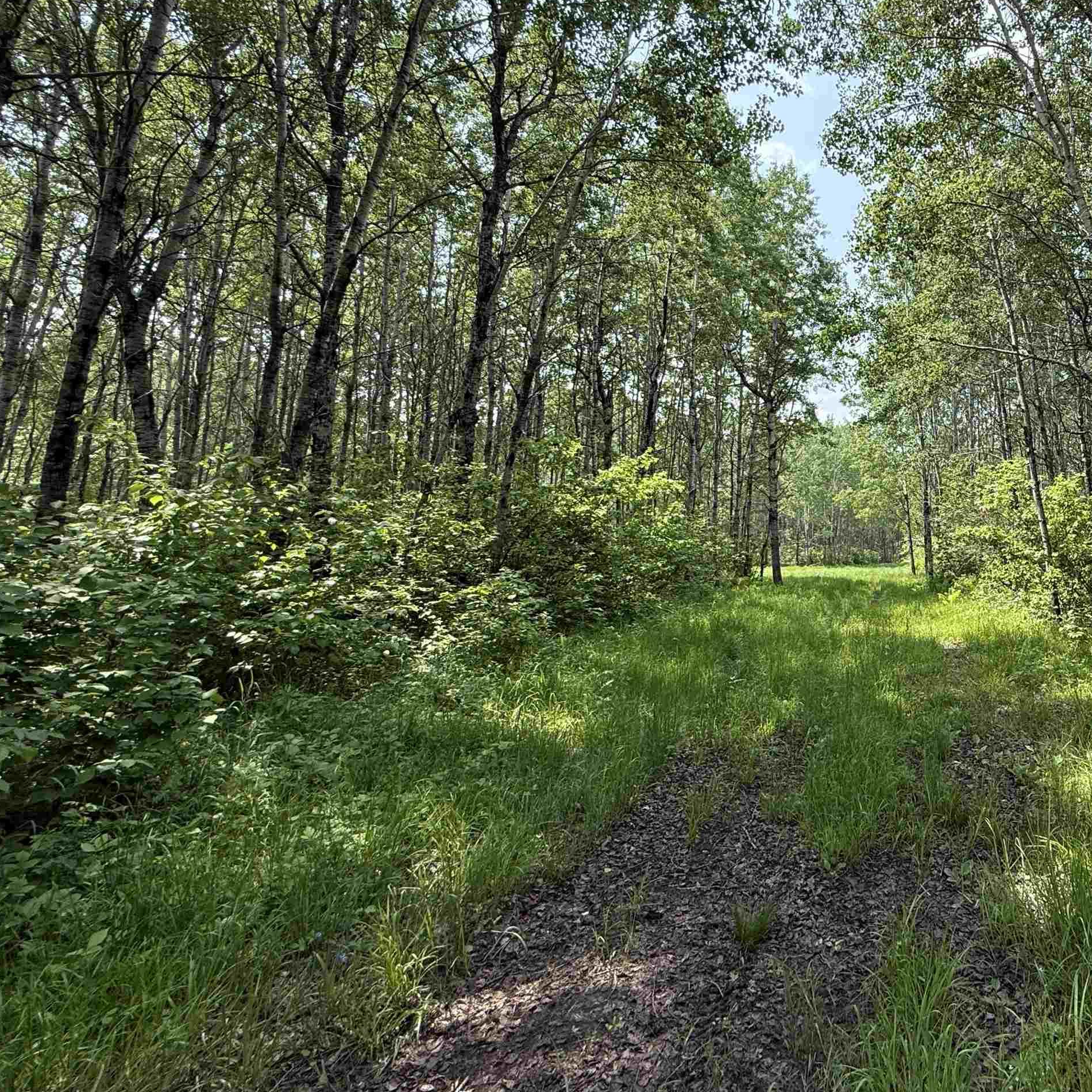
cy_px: 462
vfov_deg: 74.3
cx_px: 878
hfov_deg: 67.6
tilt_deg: +7.8
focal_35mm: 20
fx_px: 714
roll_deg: +0.1
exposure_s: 1/549
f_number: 2.2
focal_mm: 2.22
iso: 64
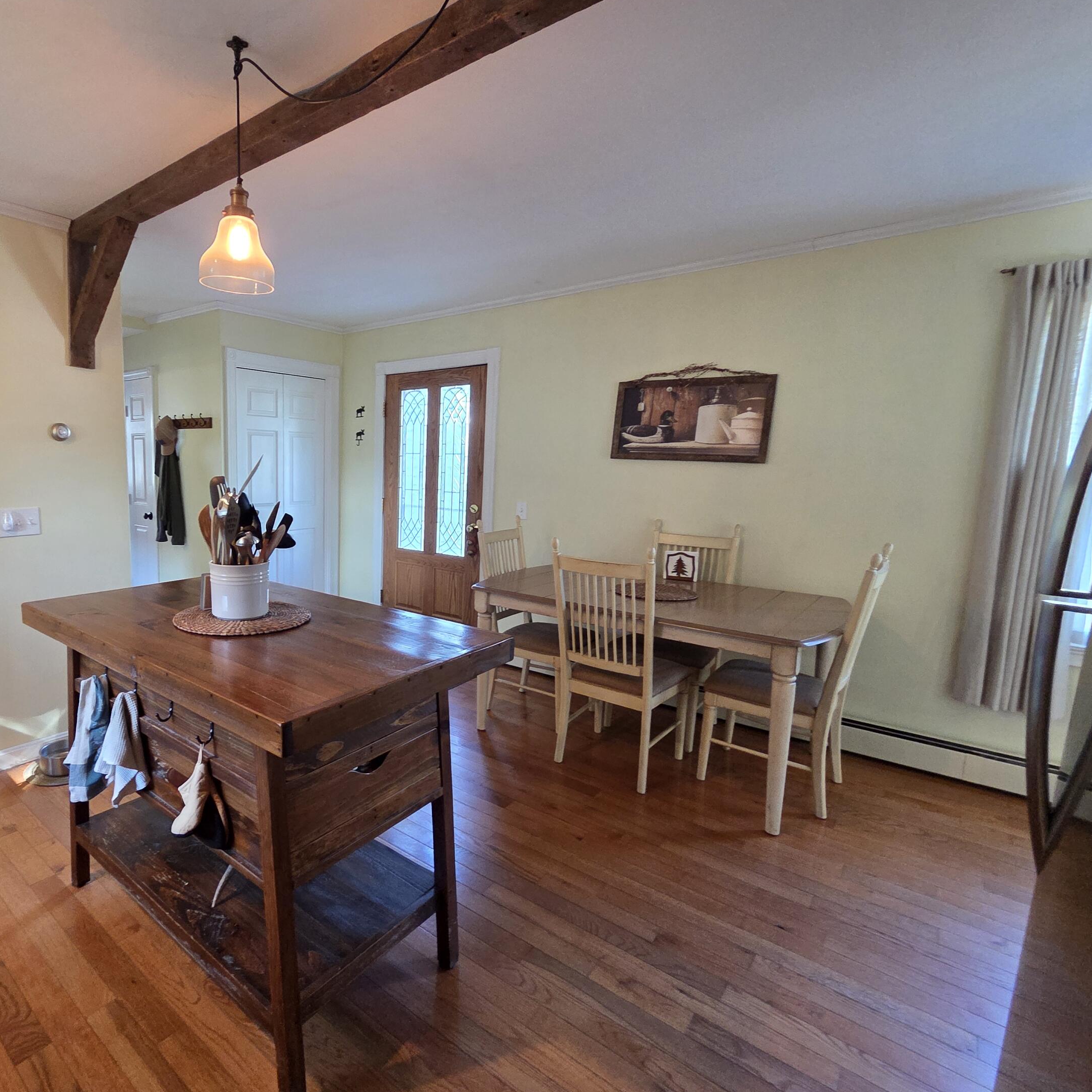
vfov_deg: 87.4
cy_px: 548
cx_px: 370
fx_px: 571
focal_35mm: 16
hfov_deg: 84.6
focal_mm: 2.2
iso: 400
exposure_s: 1/60
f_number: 2.2
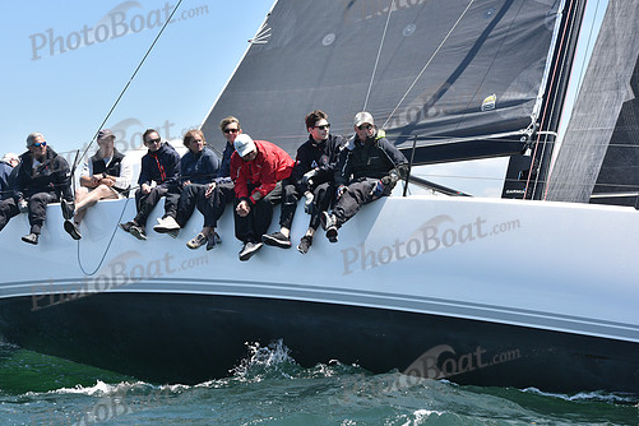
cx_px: 275
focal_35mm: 95
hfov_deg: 21.4
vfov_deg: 14.4
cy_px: 193
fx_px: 1686
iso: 250
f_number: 5
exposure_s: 1/1250
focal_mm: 82
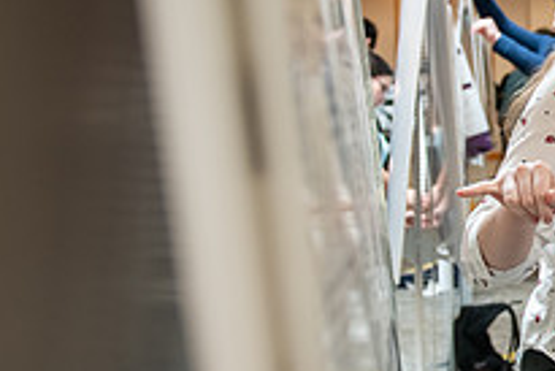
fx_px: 1265
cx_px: 763
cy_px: 150
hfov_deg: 21.8
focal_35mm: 82
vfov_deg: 16.7
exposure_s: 1/200
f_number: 3.2
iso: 1600
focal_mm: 29
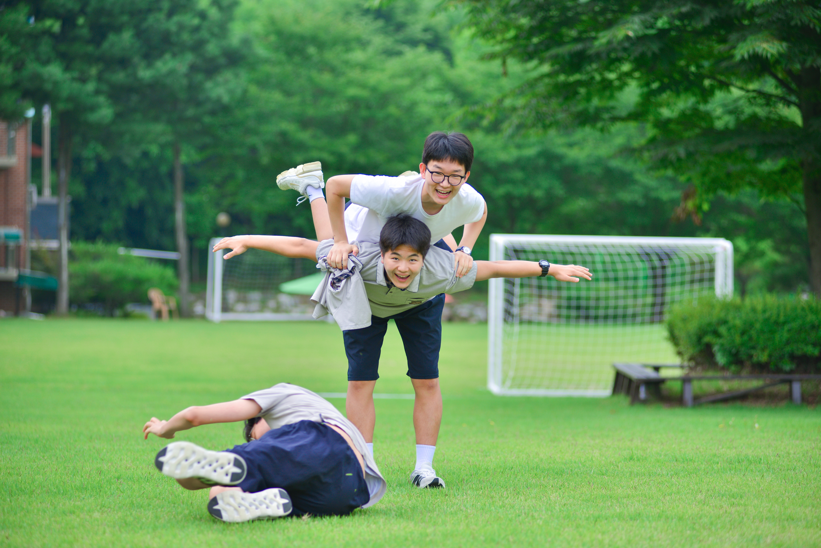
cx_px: 410
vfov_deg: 11.4
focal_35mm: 120
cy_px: 274
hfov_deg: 17.1
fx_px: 2737
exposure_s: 1/500
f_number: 3.2
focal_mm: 120
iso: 100
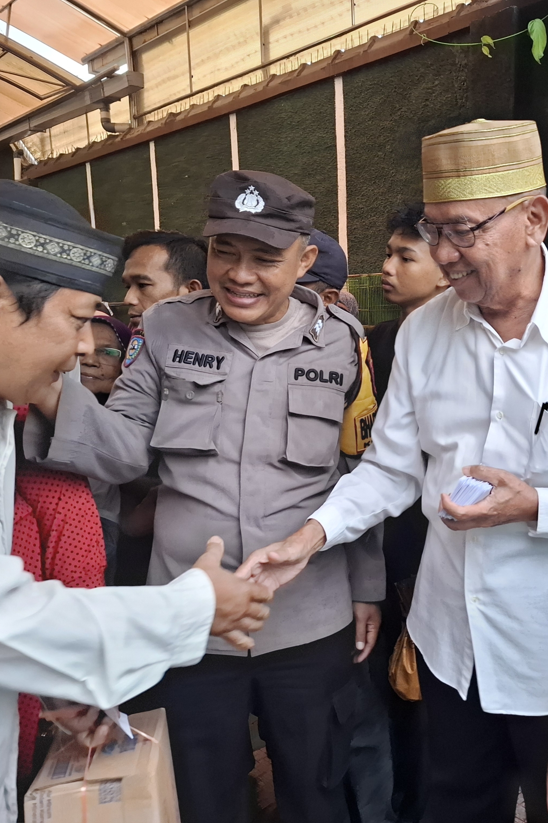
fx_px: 731
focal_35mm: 32
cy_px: 411
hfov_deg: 39.9
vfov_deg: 58.7
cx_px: 418
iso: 320
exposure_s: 1/50
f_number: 1.8
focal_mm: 5.54
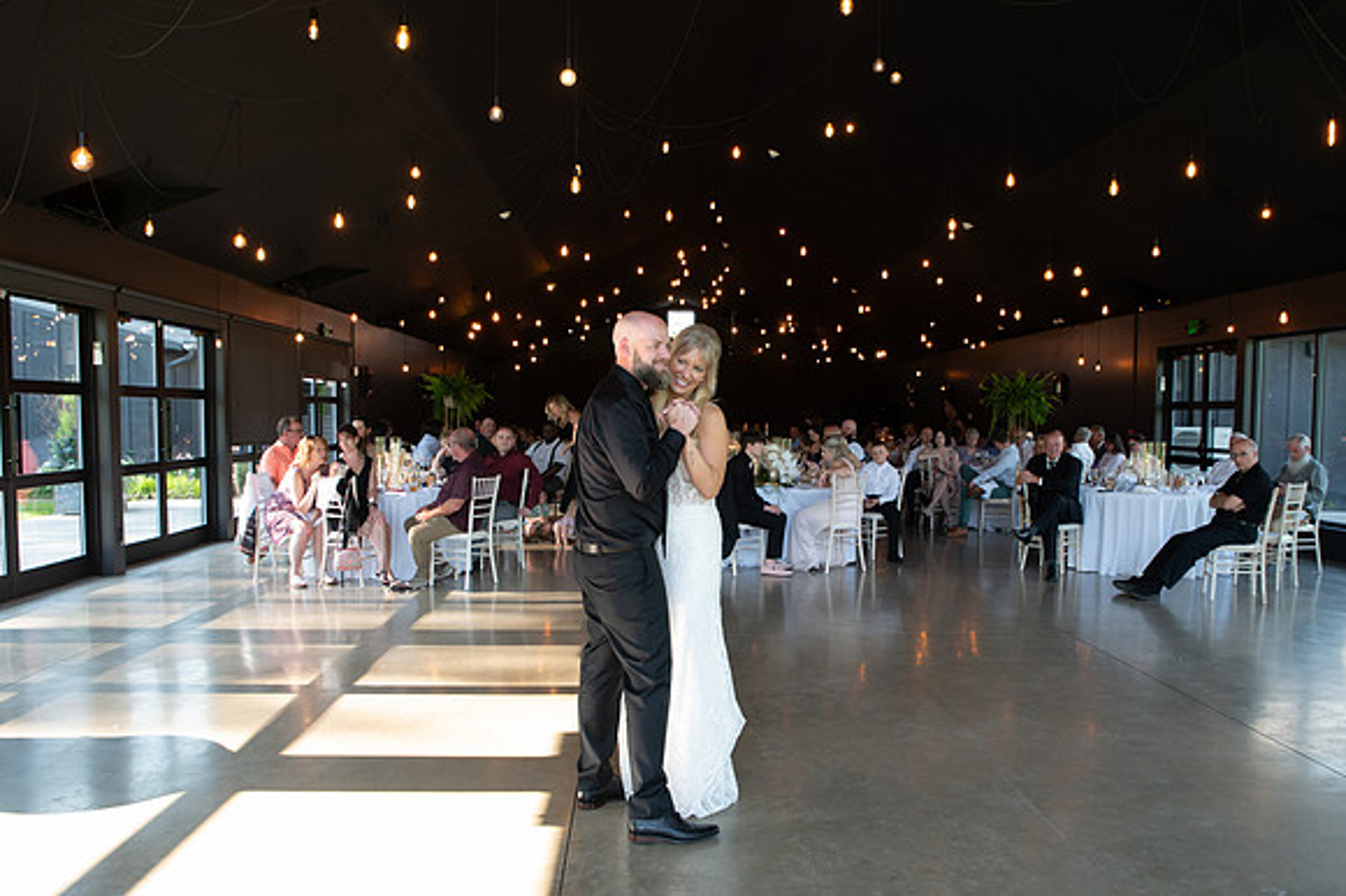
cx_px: 712
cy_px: 477
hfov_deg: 68.2
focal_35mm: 27
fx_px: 992
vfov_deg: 48.6
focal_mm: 24
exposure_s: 1/125
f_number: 5
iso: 1000
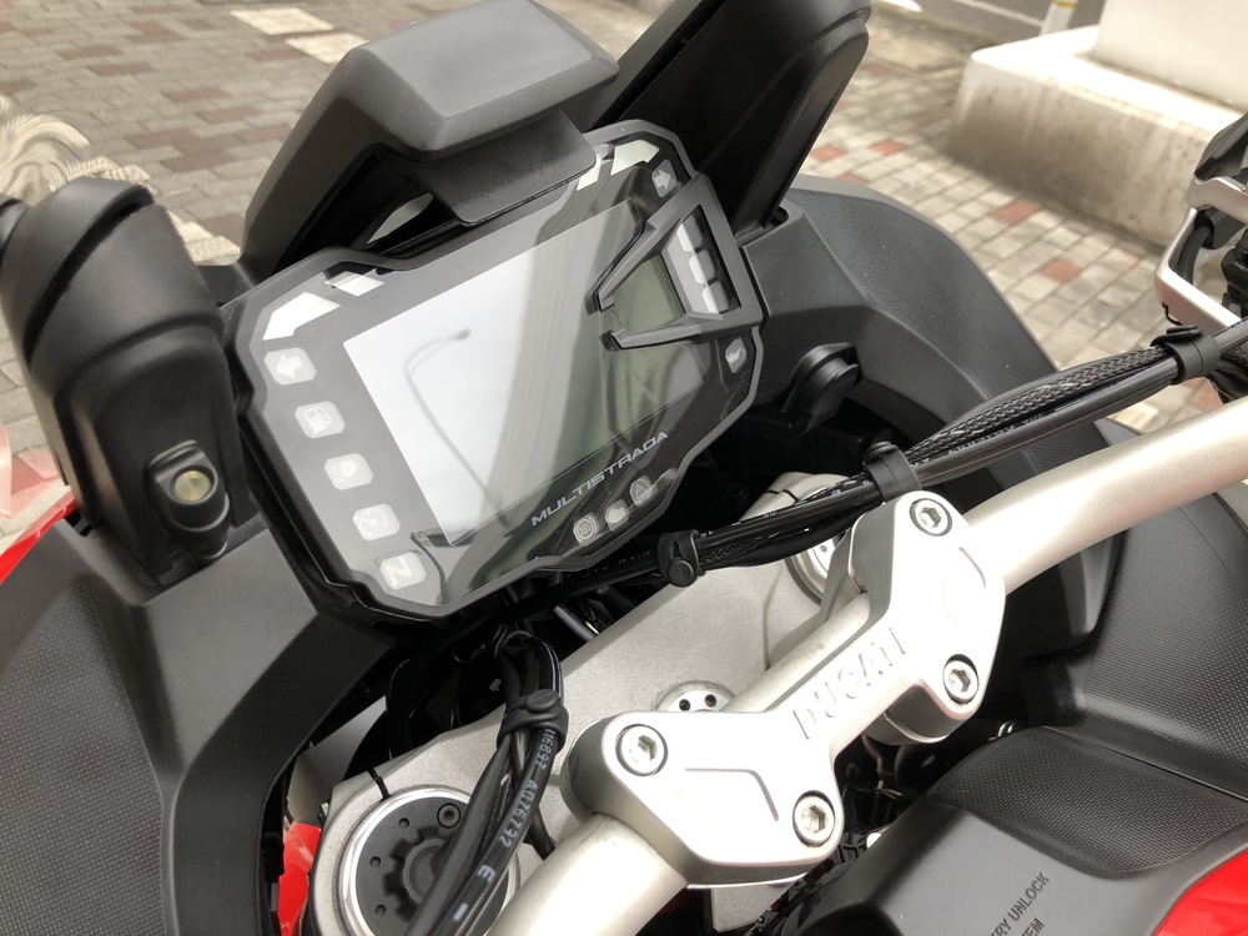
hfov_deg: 63.4
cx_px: 624
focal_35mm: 28
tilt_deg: -37.2
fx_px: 1009
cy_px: 468
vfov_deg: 49.7
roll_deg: -8.9
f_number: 1.8
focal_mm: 3.99
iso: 32
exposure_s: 1/30
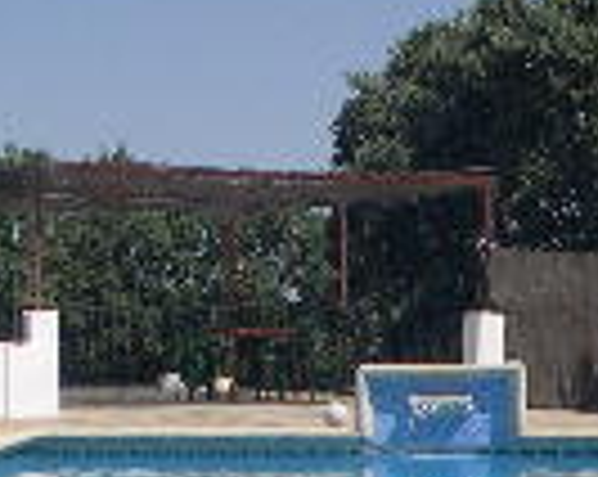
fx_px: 3287
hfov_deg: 10.4
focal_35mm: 186
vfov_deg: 8.3
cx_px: 477
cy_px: 446
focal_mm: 8
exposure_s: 1/290
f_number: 7.6
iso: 100
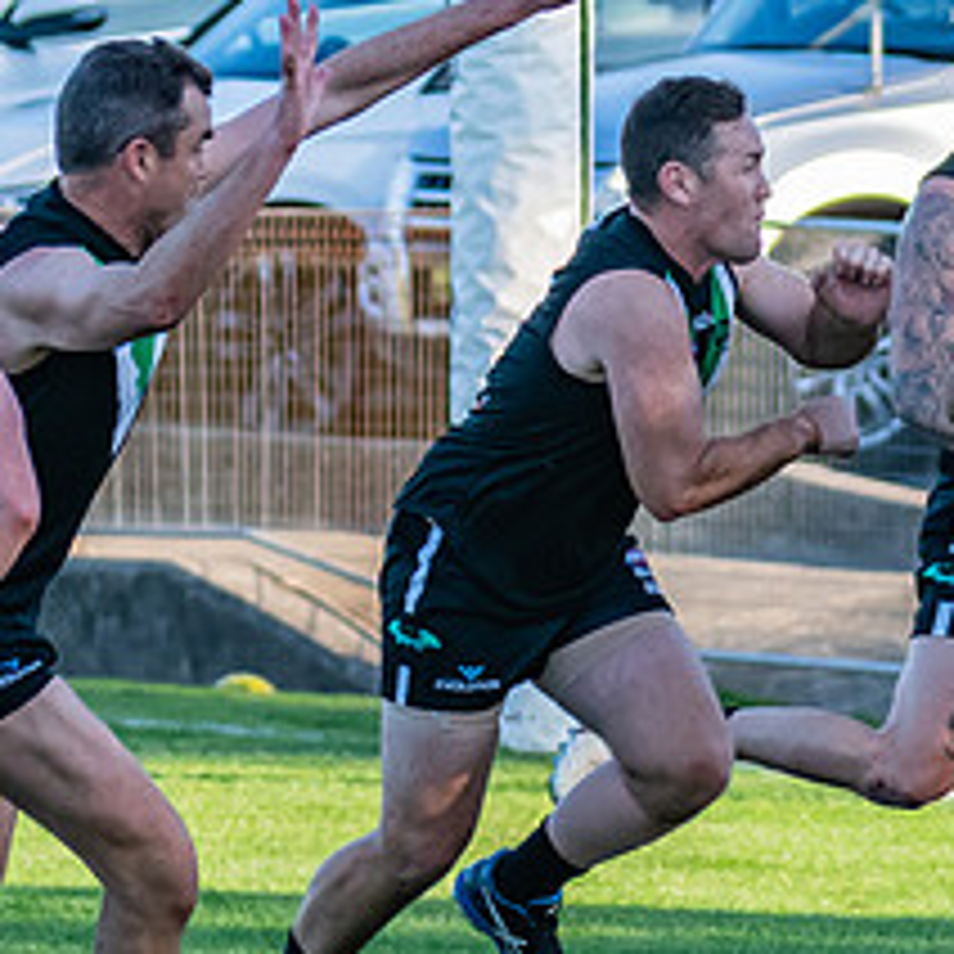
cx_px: 1048
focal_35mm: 761
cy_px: 502
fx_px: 23728
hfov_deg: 2.3
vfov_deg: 2.3
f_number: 5.6
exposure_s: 1/1600
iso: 800
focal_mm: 170
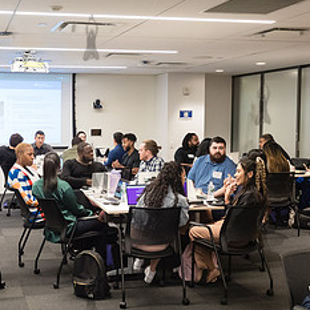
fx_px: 537
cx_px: 90
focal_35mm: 53
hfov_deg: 31.8
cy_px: 166
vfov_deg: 32.2
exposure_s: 1/200
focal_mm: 24
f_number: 4.5
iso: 2500
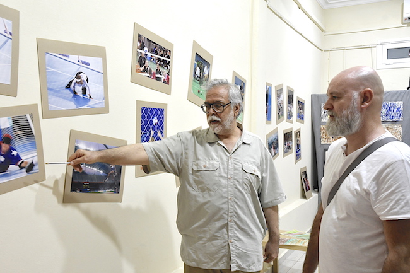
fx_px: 427
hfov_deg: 51.3
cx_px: 205
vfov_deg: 35.5
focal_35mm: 38
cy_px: 136
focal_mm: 25
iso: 2000
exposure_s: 1/160
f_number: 7.1
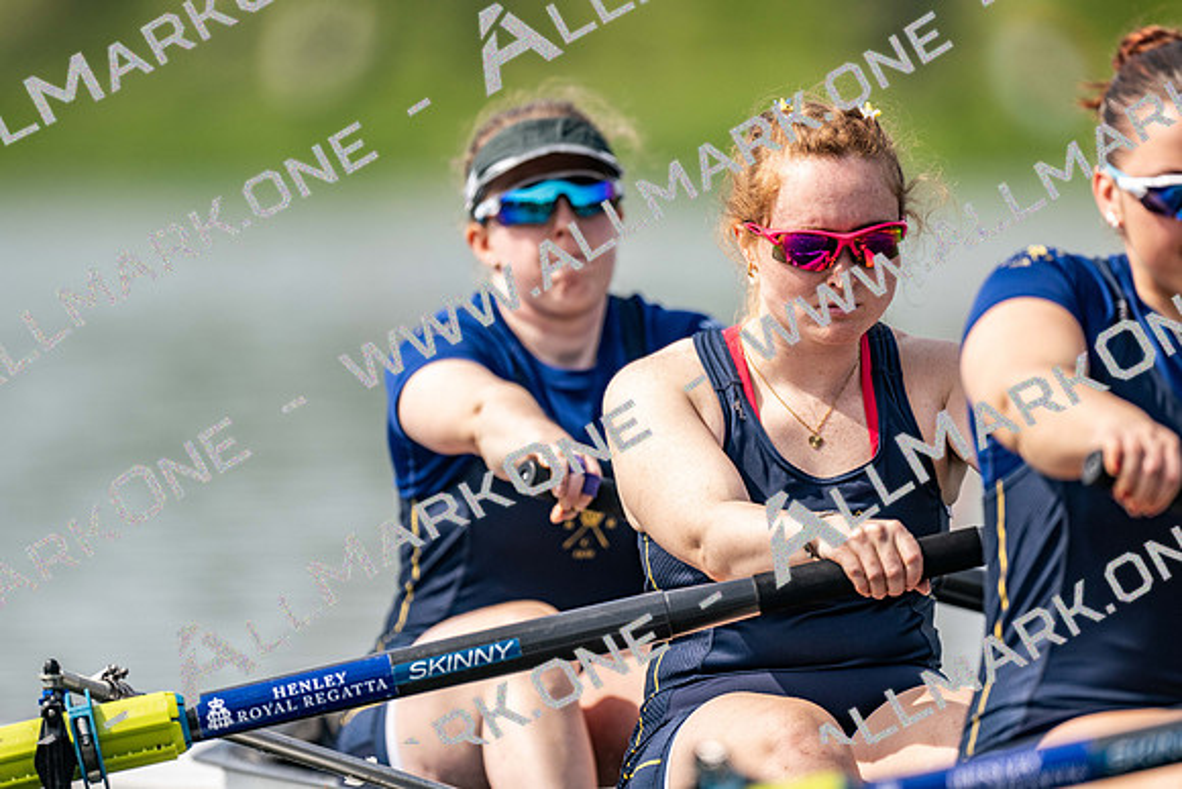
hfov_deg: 3.4
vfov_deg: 2.3
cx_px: 591
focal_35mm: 600
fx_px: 19704
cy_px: 394
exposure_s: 1/2500
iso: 360
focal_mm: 600
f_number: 4
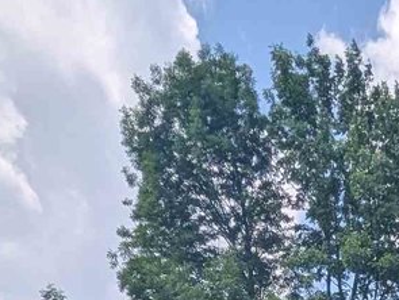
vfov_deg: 14.9
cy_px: 701
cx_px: 452
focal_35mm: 65
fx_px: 750
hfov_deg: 27.0
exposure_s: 1/3906
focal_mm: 2.02
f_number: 1.7
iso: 55
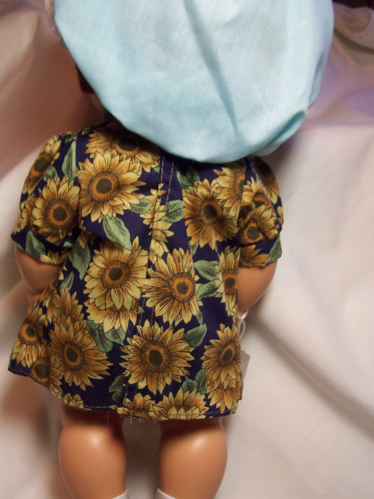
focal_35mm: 40
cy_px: 264
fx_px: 576
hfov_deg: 36.0
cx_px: 185
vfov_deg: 46.8
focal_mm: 5.6
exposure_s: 1/30
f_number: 2.8
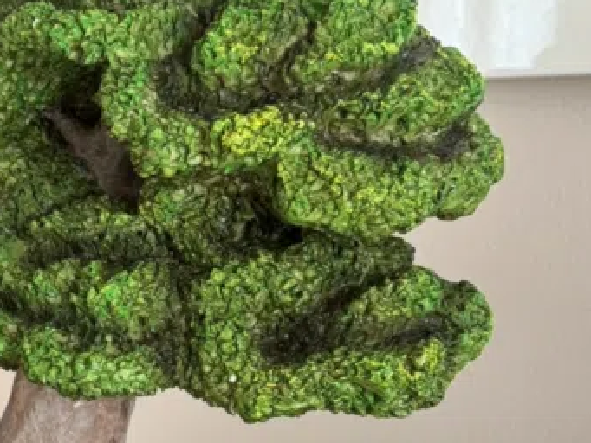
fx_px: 769
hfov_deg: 40.8
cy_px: 277
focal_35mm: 45
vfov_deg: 32.1
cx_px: 142
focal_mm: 6.76
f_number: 1.78
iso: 320
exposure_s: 1/60
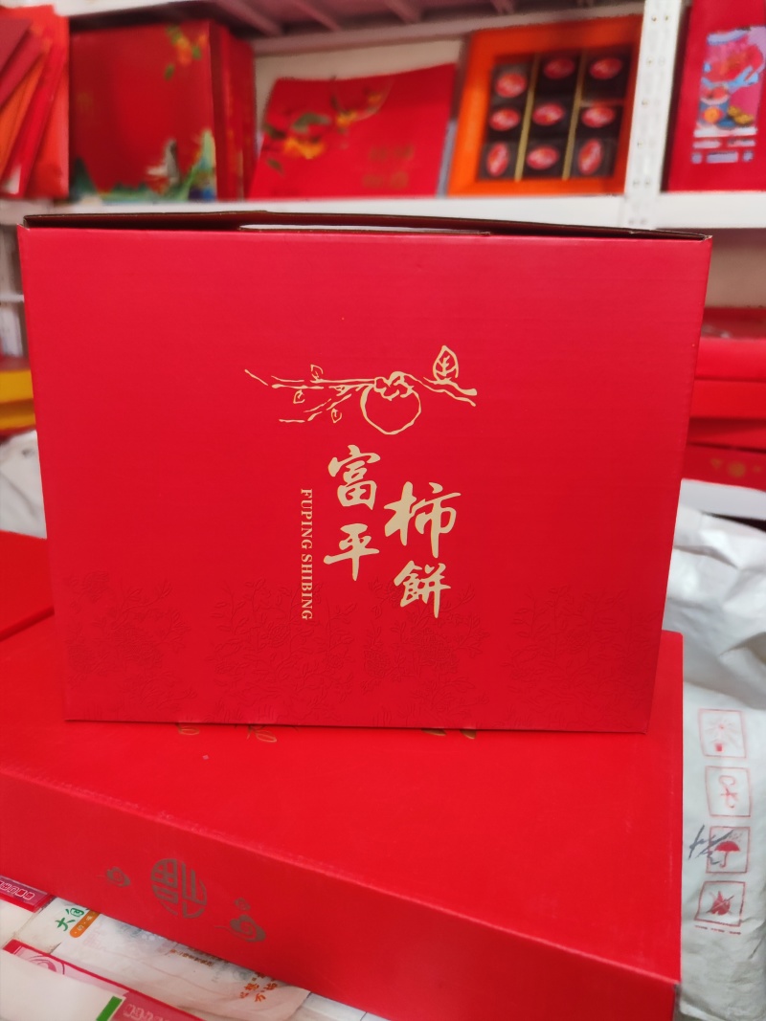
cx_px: 383
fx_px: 708
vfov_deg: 71.6
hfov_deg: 56.8
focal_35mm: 24
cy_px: 510
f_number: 1.69
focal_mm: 6.72
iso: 392
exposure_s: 1/50
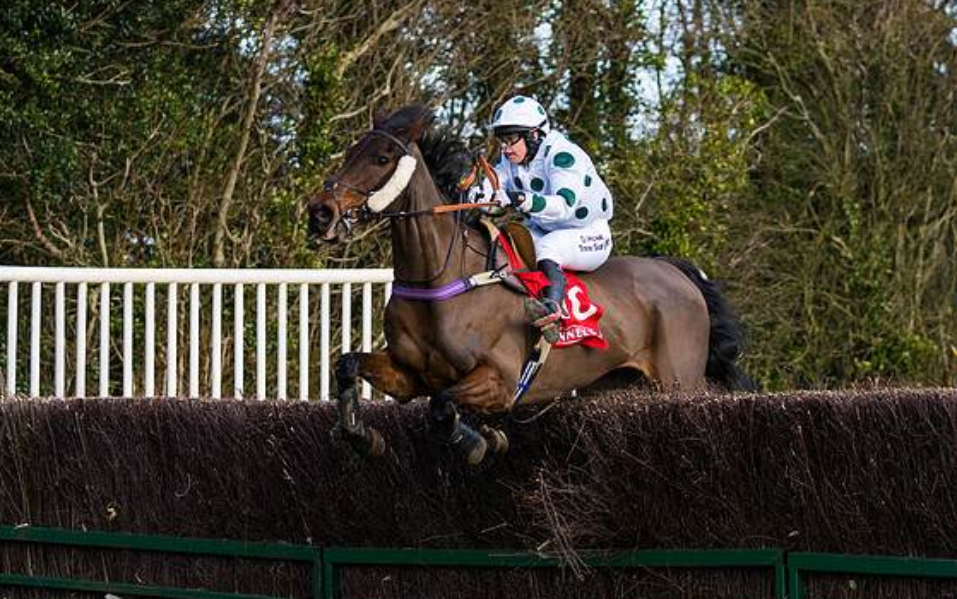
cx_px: 477
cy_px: 252
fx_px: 3862
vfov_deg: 8.9
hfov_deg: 14.1
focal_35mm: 148
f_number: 2.8
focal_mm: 96
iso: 200
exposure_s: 1/2000
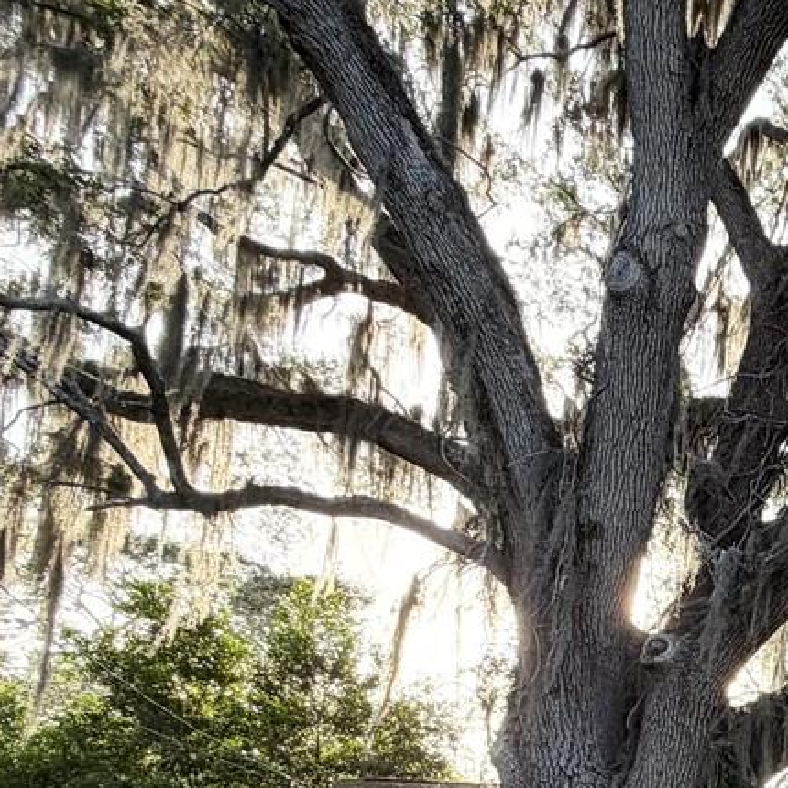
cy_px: 878
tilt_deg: +4.1
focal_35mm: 46
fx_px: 1185
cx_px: 1138
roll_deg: +0.6
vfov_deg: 32.2
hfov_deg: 27.4
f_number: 2.2
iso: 50
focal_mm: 2.22
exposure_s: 1/212
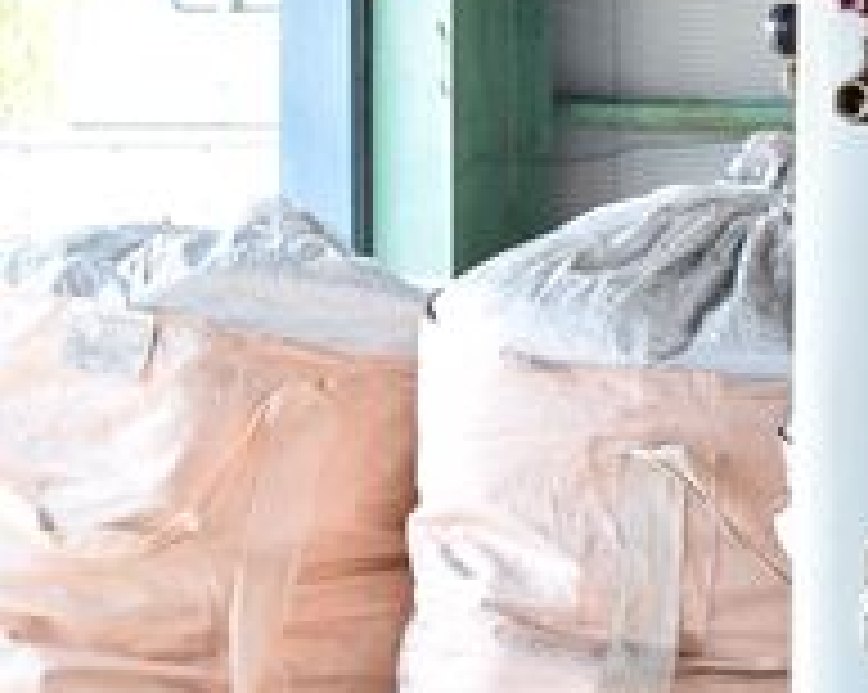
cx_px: 1048
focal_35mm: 201
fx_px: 5164
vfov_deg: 7.7
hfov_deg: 9.5
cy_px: 400
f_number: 6.3
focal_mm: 55
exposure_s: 1/400
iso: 1250
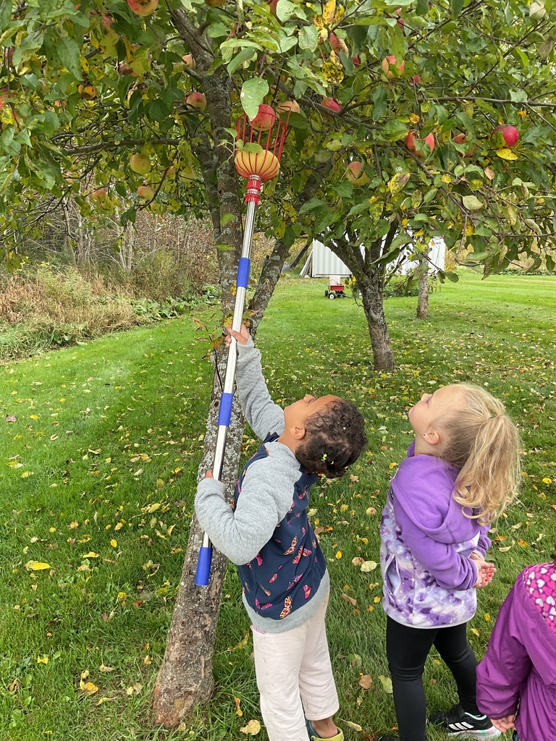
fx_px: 621
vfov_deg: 61.7
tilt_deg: -13.8
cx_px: 278
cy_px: 370
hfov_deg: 48.2
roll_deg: +0.5
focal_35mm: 29
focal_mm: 3
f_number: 1.8
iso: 16
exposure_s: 1/190
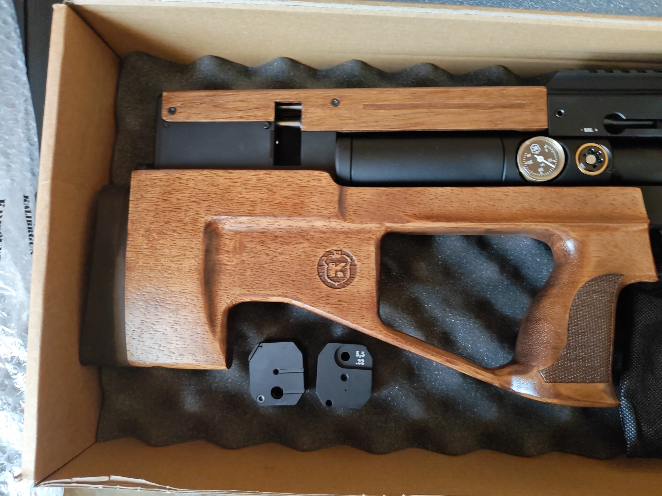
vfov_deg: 56.8
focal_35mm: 24
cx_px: 331
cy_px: 248
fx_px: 459
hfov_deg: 71.6
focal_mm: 6.12
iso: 1000
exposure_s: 1/33
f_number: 1.9
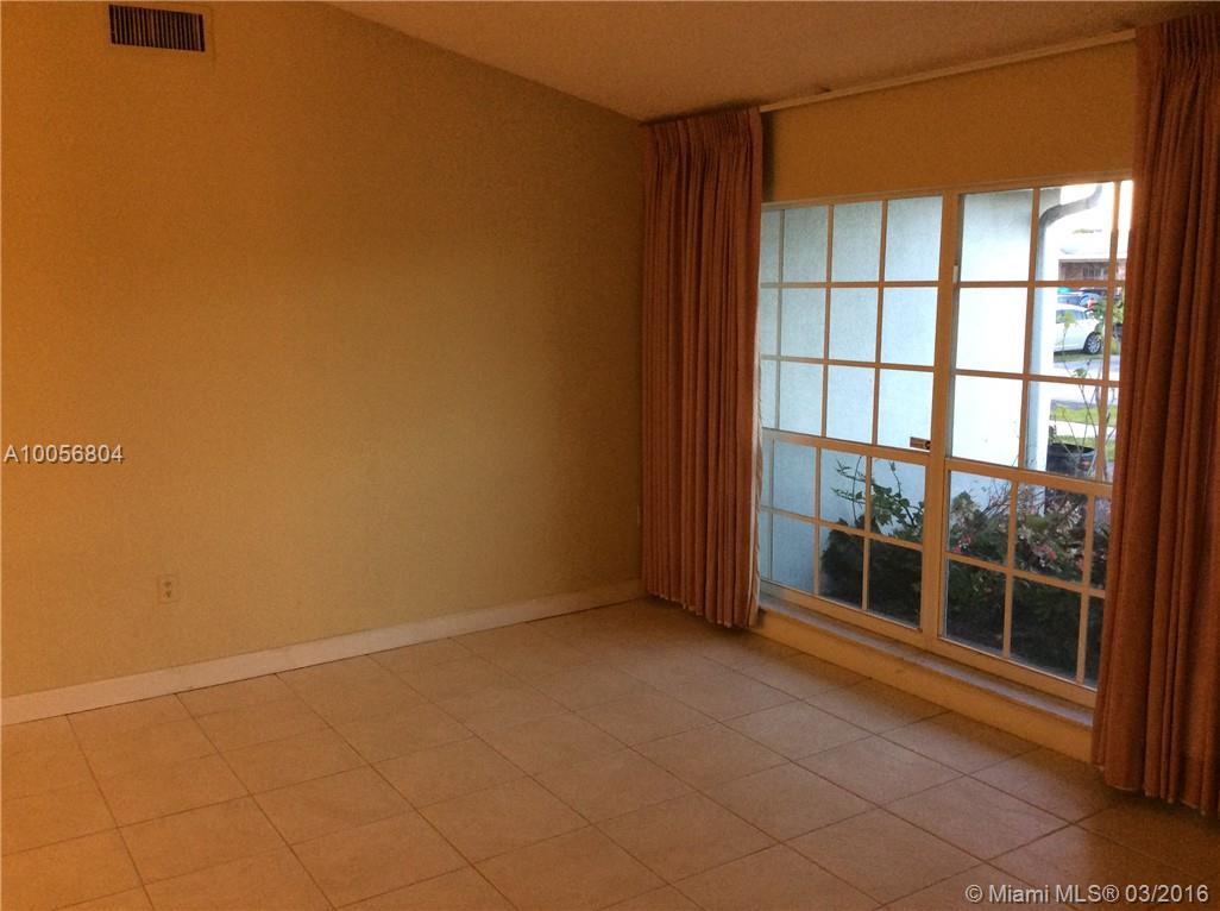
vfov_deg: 44.0
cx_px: 610
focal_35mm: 32
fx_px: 1126
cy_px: 456
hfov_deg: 56.9
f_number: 2.4
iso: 125
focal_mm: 3.3
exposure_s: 1/24
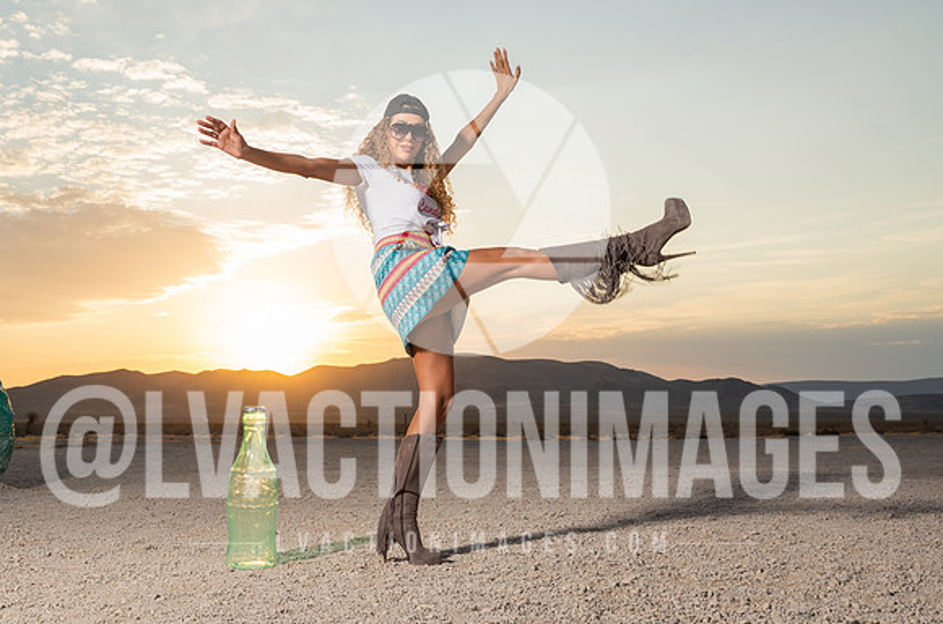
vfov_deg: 34.9
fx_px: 992
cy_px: 327
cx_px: 433
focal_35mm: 38
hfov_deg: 50.8
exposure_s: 1/125
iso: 100
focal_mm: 34
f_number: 8
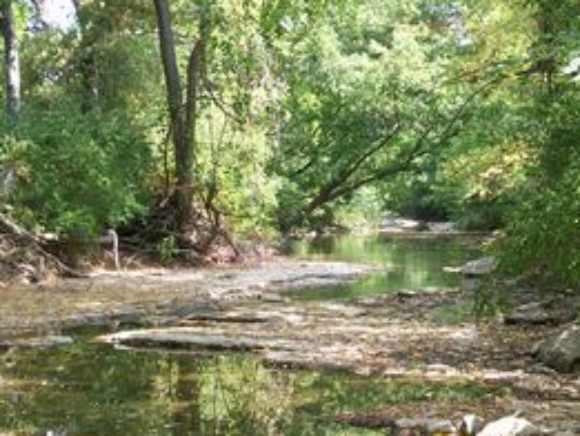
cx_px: 336
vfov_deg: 18.6
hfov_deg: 24.7
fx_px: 1324
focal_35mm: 79
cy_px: 294
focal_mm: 9.4
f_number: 3.4
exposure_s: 1/124
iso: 80
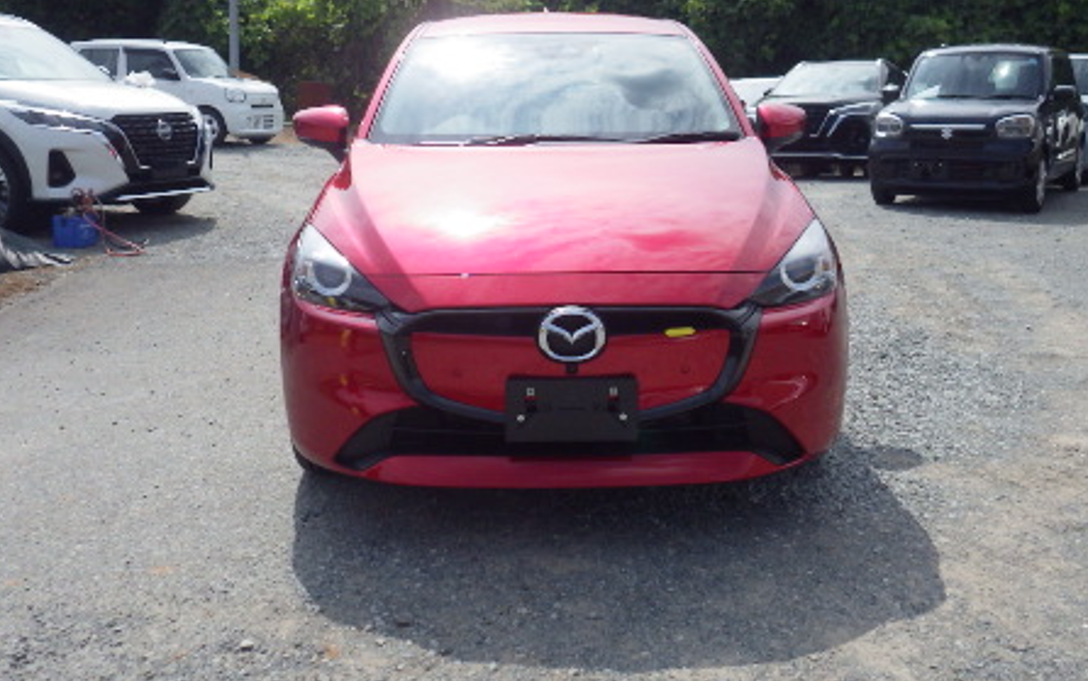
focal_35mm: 38
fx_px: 1127
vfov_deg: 33.6
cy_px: 293
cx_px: 554
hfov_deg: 51.5
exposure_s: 1/500
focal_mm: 4.5
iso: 250
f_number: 7.9
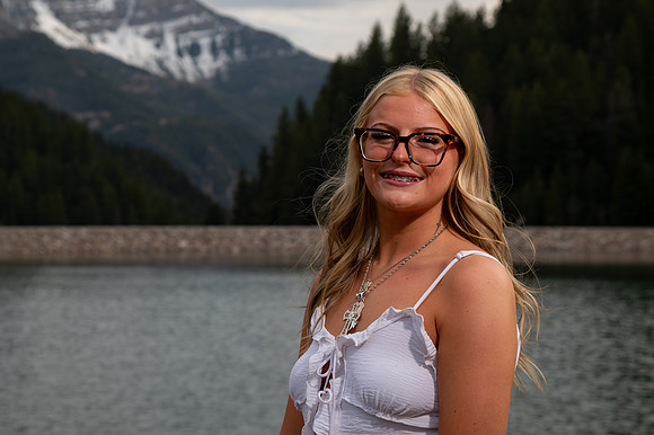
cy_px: 157
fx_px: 1676
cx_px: 275
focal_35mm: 92
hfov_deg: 22.1
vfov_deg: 14.8
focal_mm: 70
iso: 200
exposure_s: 1/400
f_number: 6.3
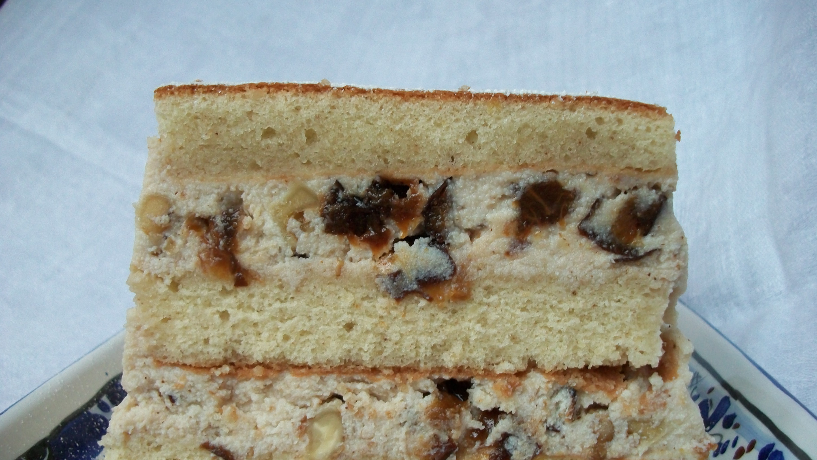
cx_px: 409
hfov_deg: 56.6
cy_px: 281
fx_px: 758
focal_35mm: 35
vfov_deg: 33.6
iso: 160
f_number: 2.9
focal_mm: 5.7
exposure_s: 1/50
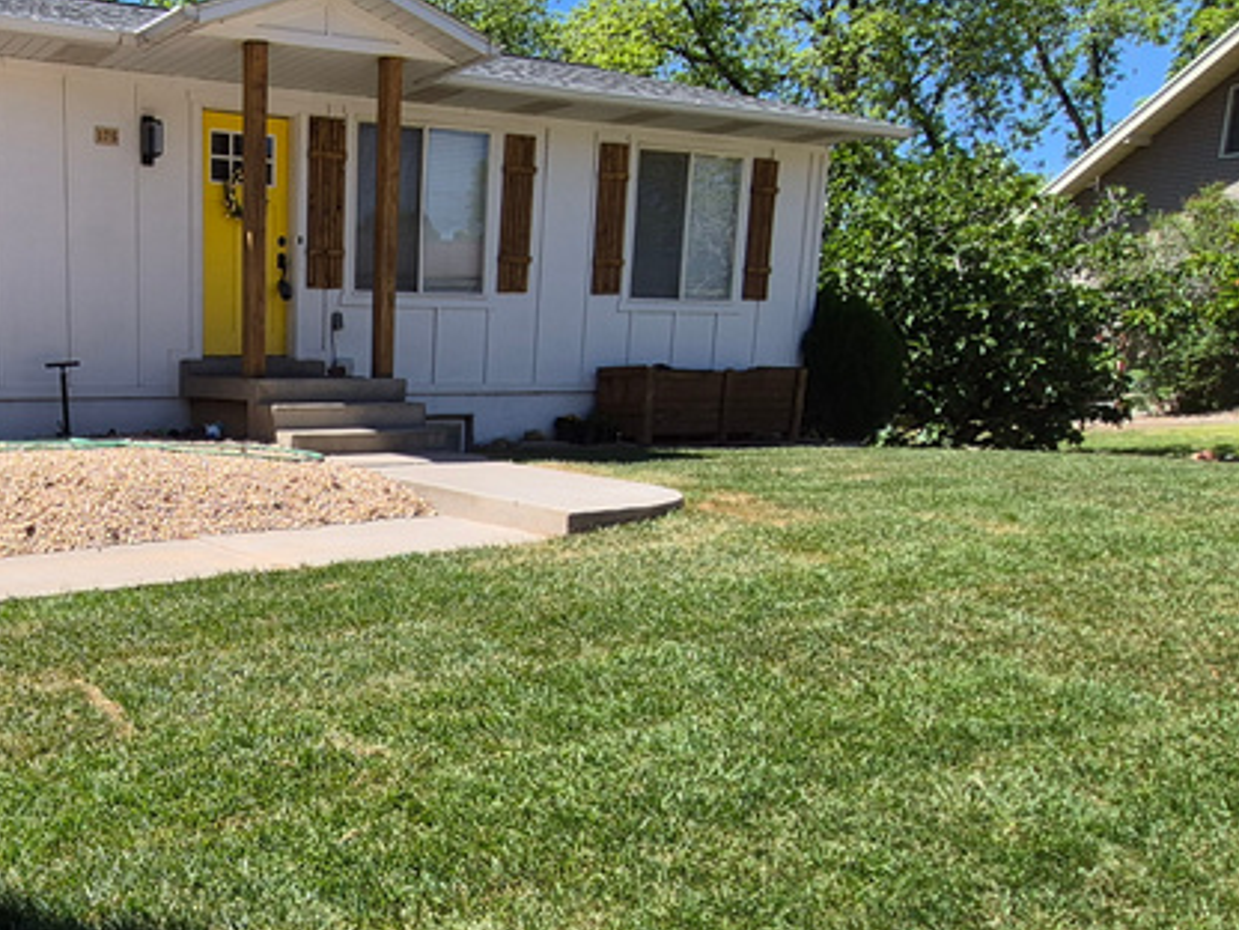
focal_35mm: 32
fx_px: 1145
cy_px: 611
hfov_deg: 51.1
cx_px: 152
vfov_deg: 43.6
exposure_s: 1/1420
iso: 40
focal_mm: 1.74
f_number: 2.2
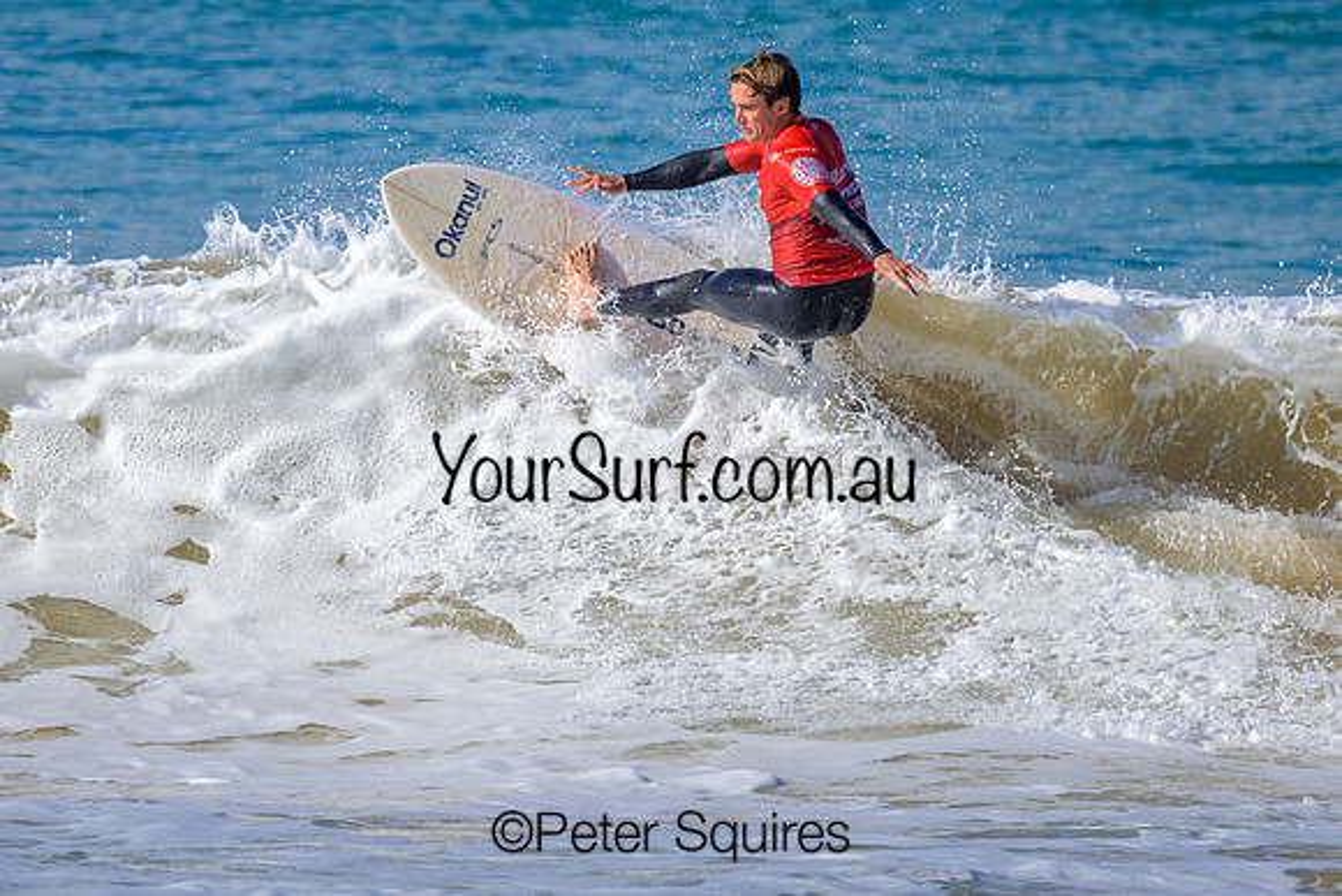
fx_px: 40954
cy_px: 347
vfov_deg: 1.3
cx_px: 715
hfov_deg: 1.9
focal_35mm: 1098
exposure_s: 1/2000
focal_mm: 800
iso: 200
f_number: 6.3
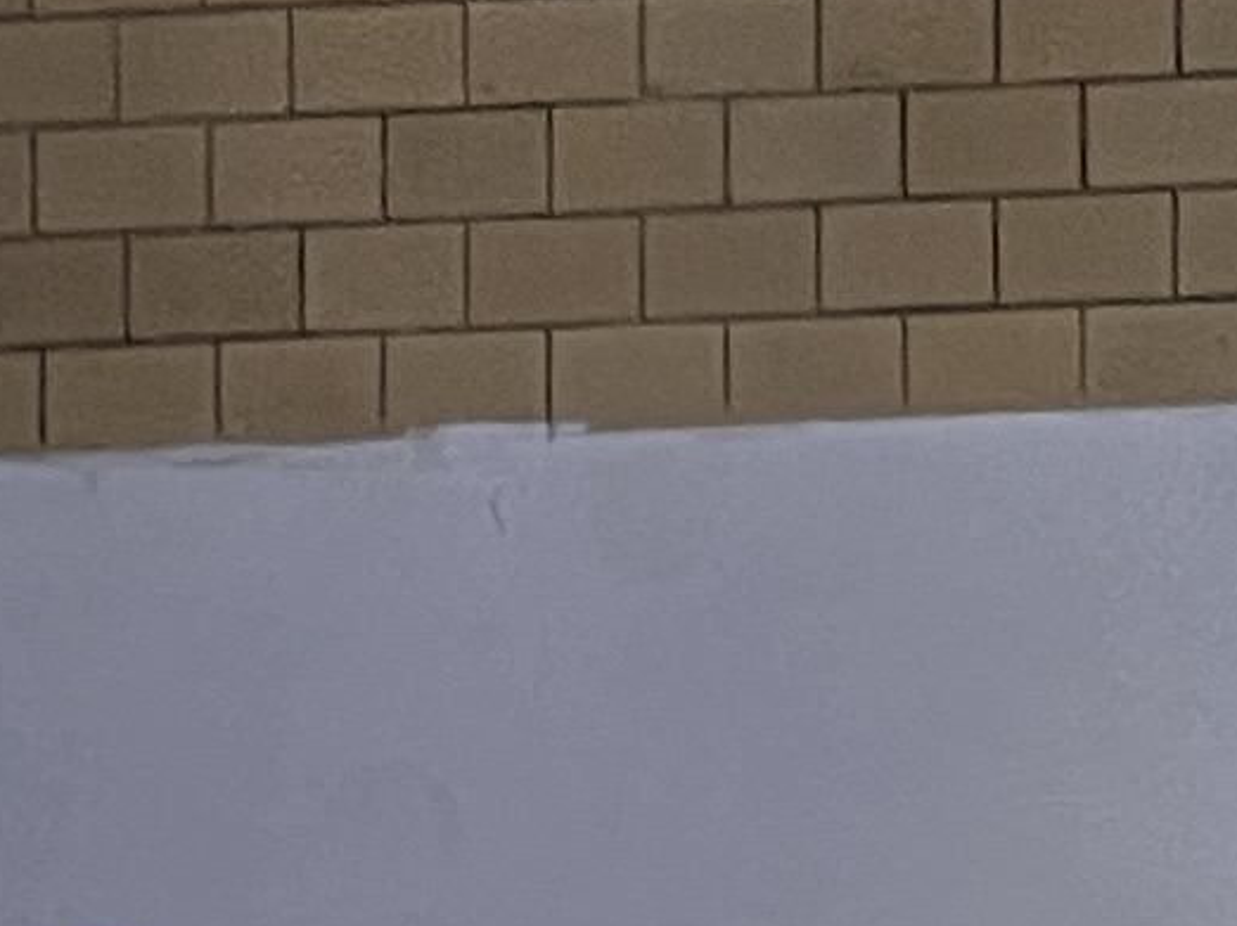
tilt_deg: +0.1
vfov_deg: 6.9
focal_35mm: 201
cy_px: 2337
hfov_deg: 8.9
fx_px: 7179
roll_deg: +0.1
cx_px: -1685
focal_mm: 5.7
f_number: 1.5
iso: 200
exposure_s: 1/52
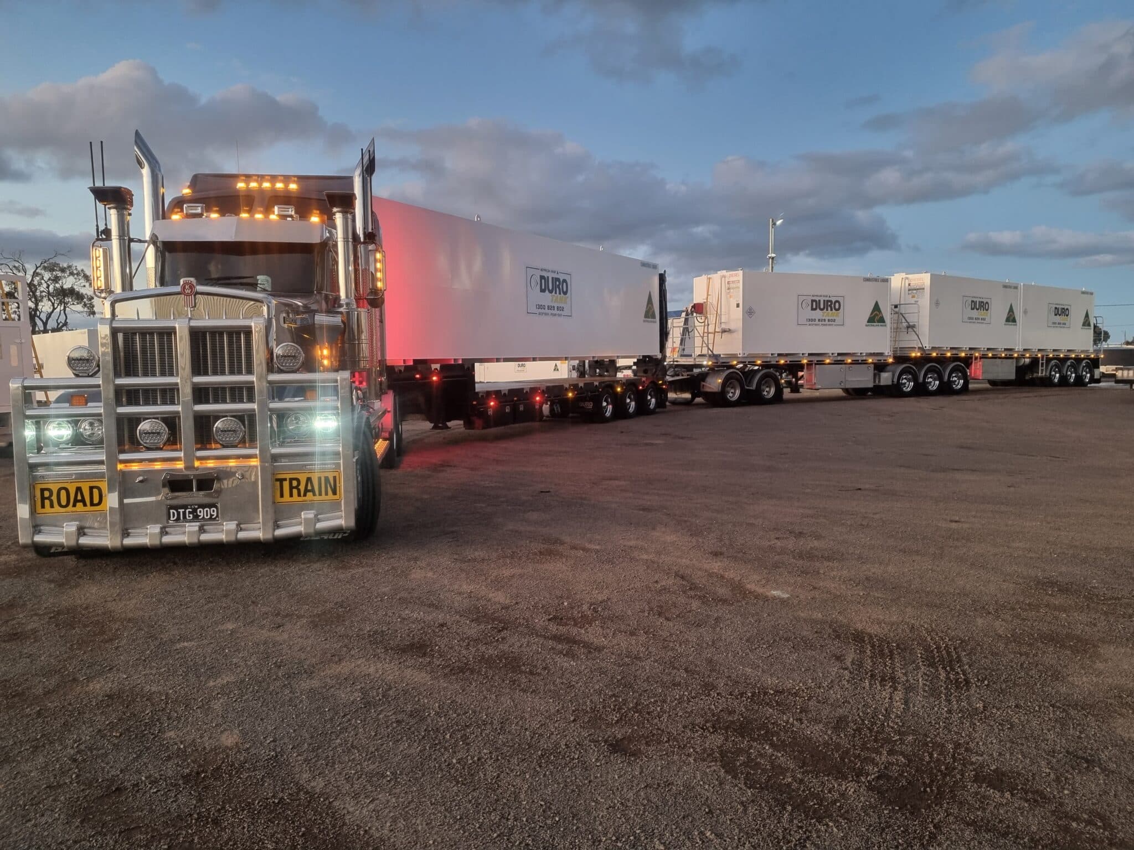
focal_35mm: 26
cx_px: 567
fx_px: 852
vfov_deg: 53.1
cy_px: 425
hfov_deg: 67.3
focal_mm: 5.4
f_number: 1.8
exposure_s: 1/50
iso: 500
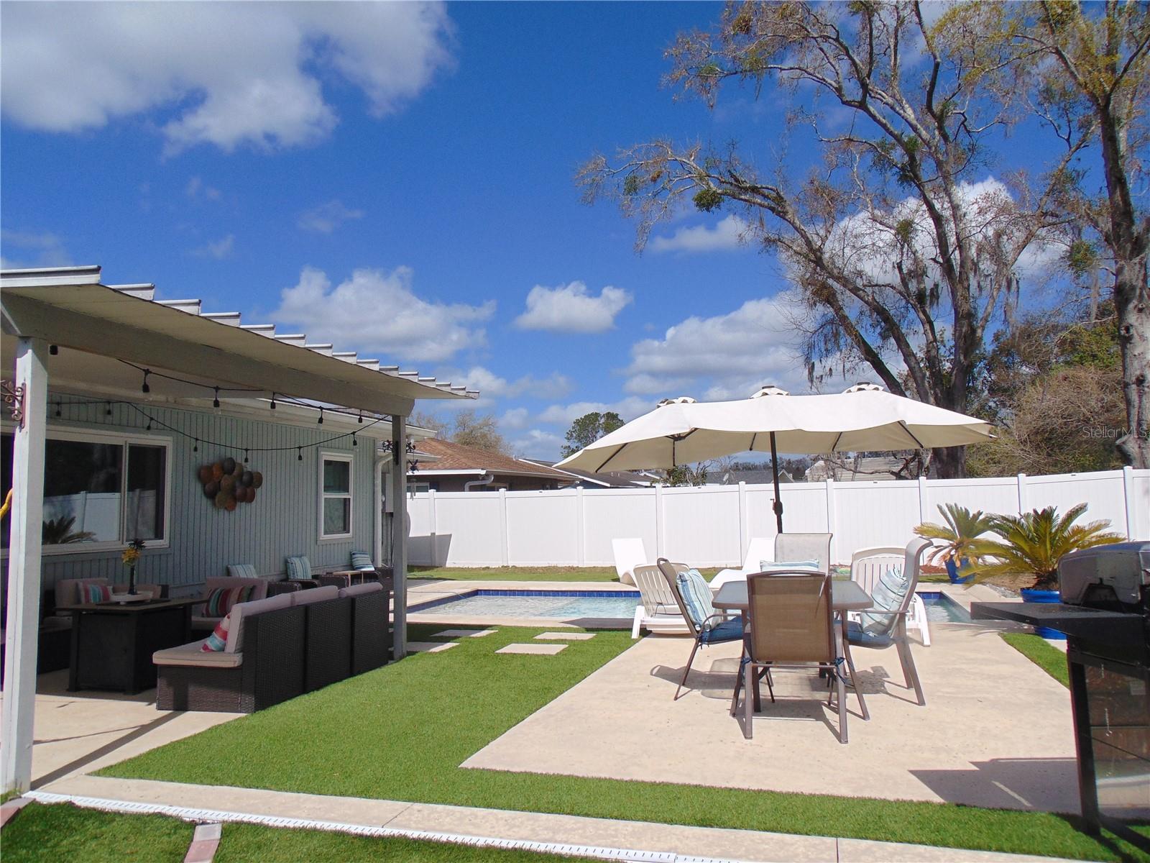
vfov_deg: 54.9
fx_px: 831
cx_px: 575
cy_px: 432
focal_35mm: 25
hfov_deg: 69.4
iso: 80
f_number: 7.7
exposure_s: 1/500
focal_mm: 4.5
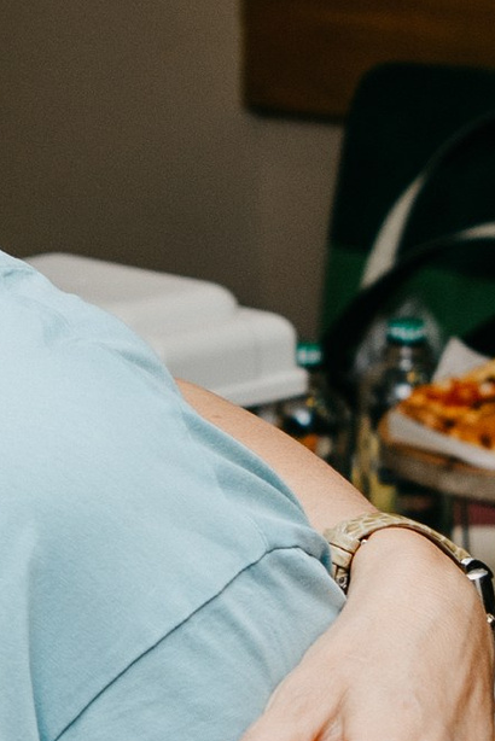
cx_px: -395
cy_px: 360
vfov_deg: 11.7
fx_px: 3605
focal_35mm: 175
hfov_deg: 7.6
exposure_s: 1/160
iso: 125
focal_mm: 28
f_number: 3.5
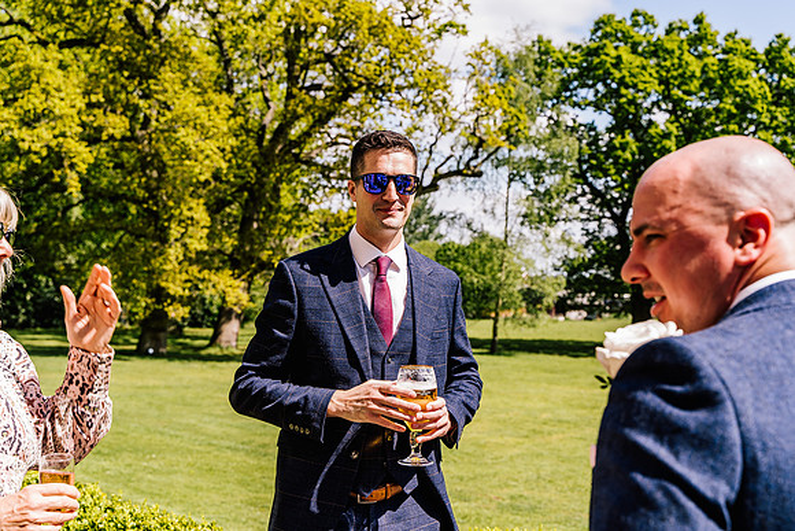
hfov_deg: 43.6
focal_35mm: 45
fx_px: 994
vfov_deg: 29.9
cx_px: 398
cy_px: 266
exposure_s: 1/250
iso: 100
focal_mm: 45
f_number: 5
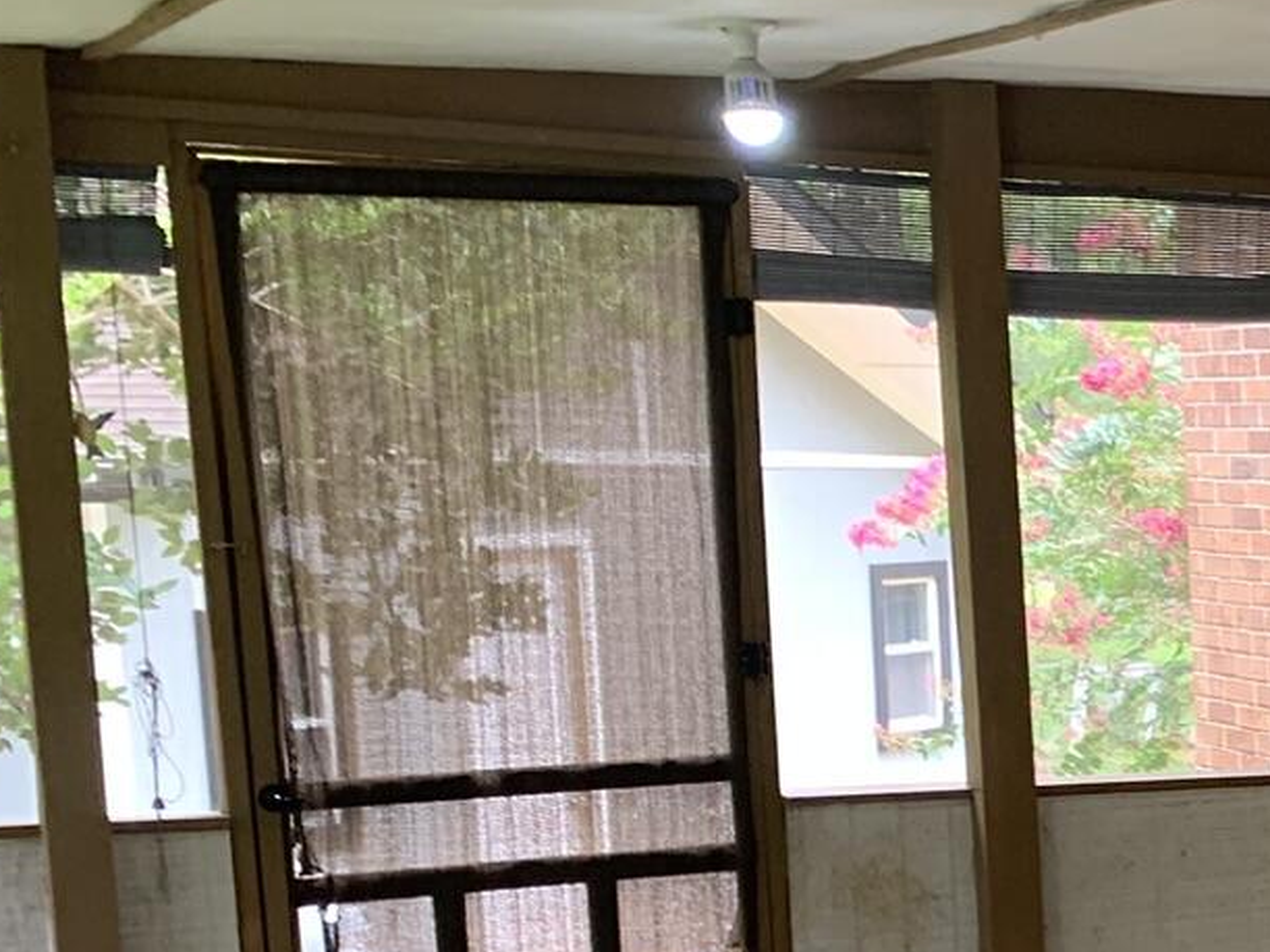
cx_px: 2094
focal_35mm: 87
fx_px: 3192
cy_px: 1039
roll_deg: -3.1
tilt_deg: -8.7
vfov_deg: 16.5
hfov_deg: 18.8
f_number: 1.8
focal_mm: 4.25
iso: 125
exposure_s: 1/60
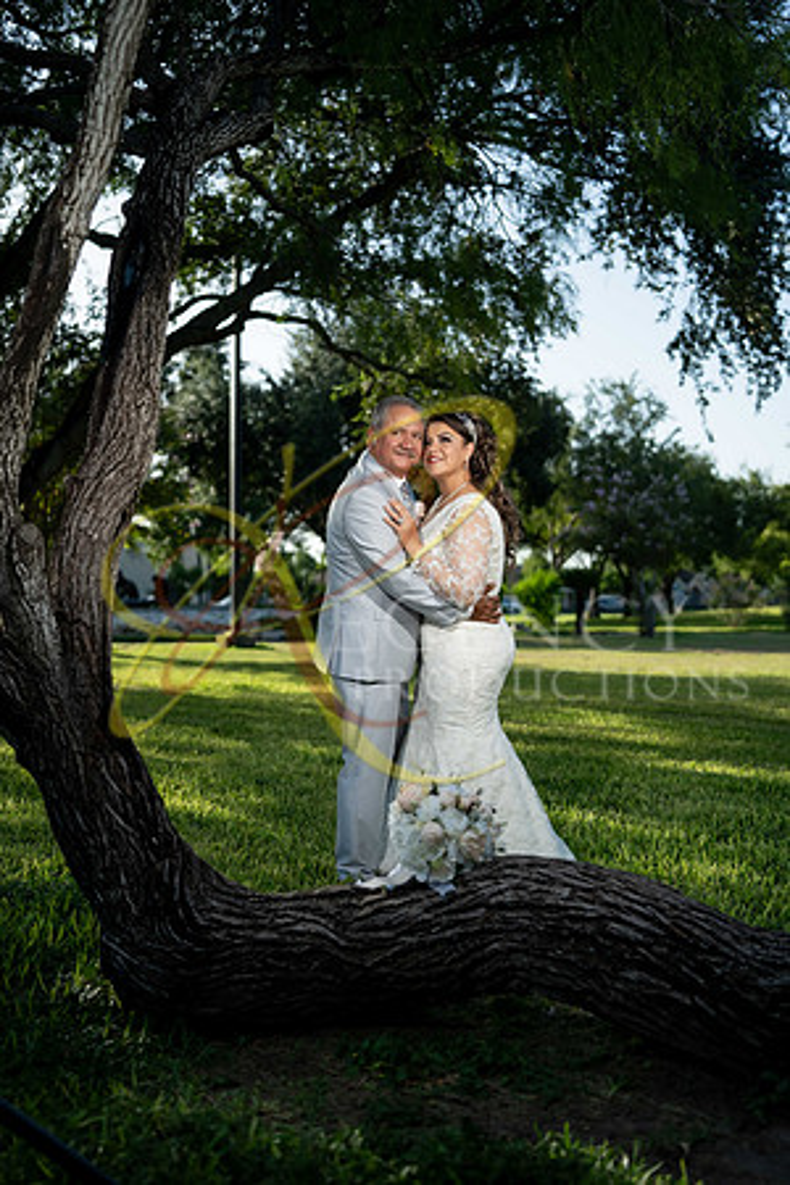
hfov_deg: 32.6
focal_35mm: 41
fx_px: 1349
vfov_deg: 47.4
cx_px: 395
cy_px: 592
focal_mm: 41
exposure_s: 1/2500
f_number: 2.2
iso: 200
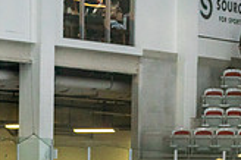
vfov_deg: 4.2
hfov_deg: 6.3
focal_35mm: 325
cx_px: 128
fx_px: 2173
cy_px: 243
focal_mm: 92
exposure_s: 1/1250
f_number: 2.8
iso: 3200
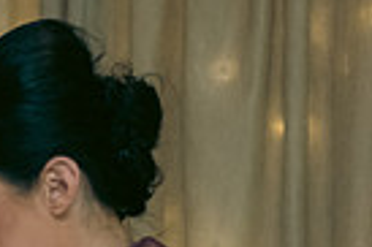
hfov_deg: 9.3
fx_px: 2188
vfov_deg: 6.3
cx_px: -296
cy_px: 493
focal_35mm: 212
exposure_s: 1/160
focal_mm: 50
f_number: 3.5
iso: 800
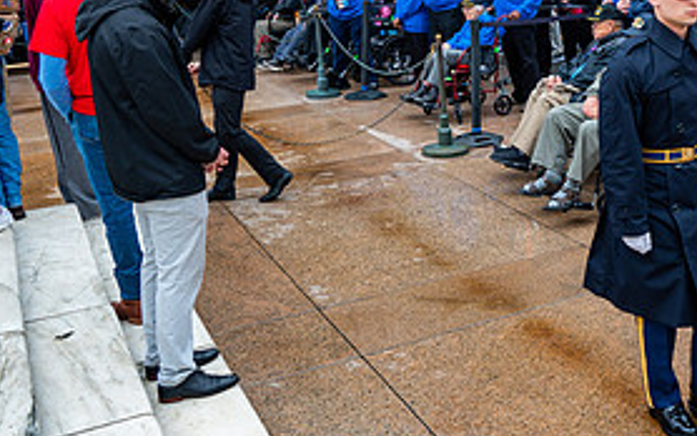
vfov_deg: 25.2
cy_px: 143
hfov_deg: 38.3
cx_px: 539
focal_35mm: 51
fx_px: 969
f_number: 6.3
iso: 140
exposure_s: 1/100
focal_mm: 24
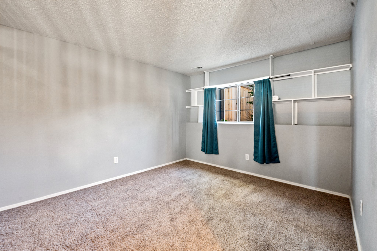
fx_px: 157
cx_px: 188
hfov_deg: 100.4
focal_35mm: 15
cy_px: 126
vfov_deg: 77.2
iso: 800
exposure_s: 1/1.25
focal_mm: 15
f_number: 8
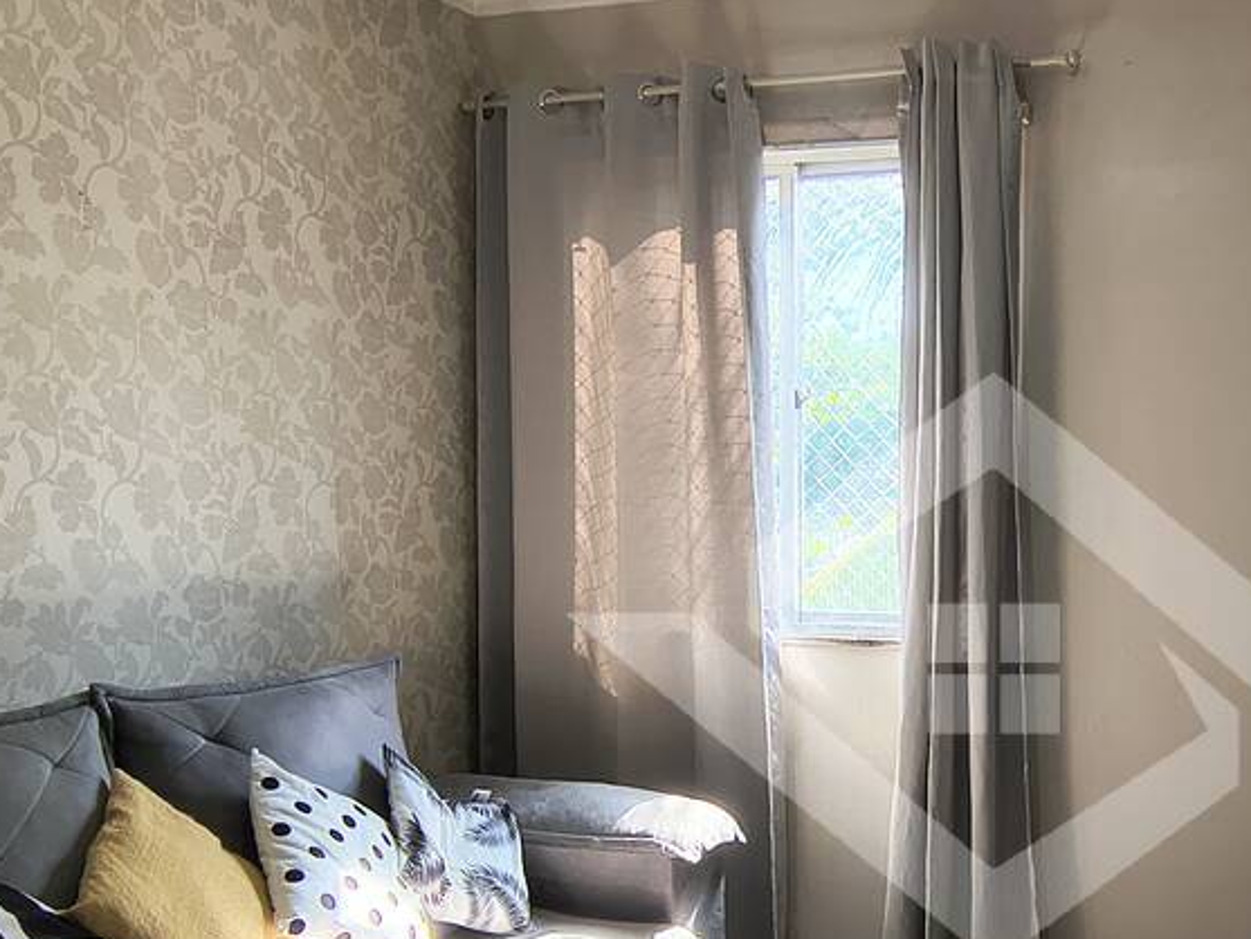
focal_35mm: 31
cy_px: 669
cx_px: 995
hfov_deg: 54.5
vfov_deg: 44.4
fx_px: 1121
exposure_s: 1/60
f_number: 2.2
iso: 118
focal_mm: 2.13
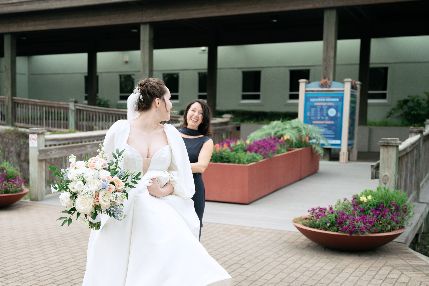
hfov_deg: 40.1
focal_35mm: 49
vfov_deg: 27.4
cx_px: 160
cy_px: 183
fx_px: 584
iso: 500
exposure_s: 1/2000
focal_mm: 38
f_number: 2.8
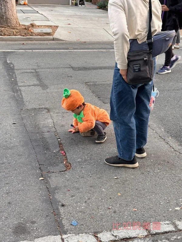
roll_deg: -4.0
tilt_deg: -24.0
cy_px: 121
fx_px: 336
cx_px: 91
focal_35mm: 48
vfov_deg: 39.7
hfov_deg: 30.3
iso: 125
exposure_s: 1/60
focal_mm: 6.86
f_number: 1.78
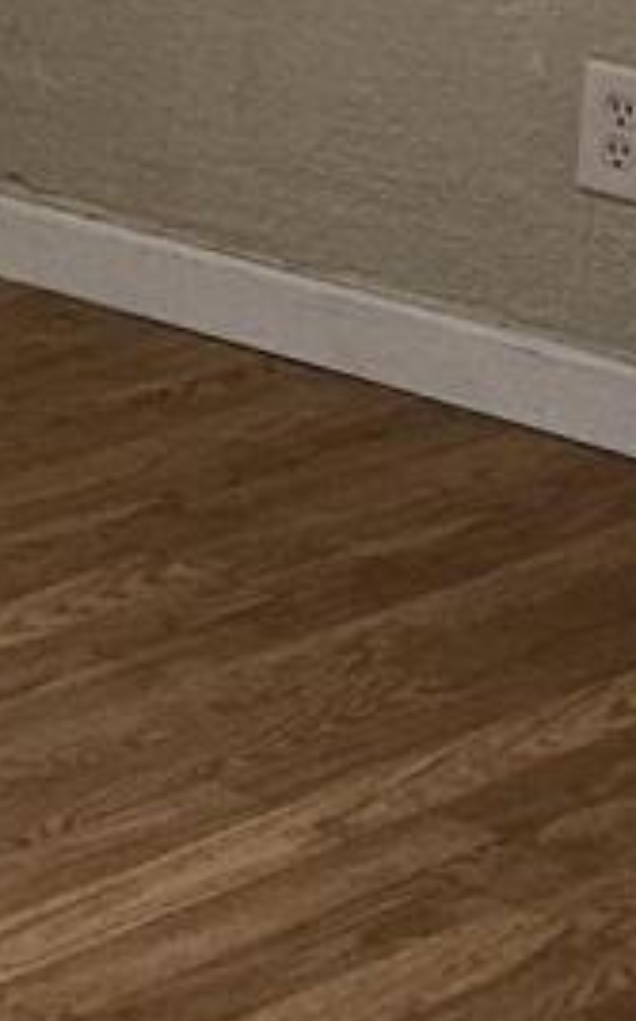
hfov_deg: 6.8
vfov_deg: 11.1
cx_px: -967
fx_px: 5058
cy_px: -503
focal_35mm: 182
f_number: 1.8
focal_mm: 5.4
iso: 125
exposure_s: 1/120
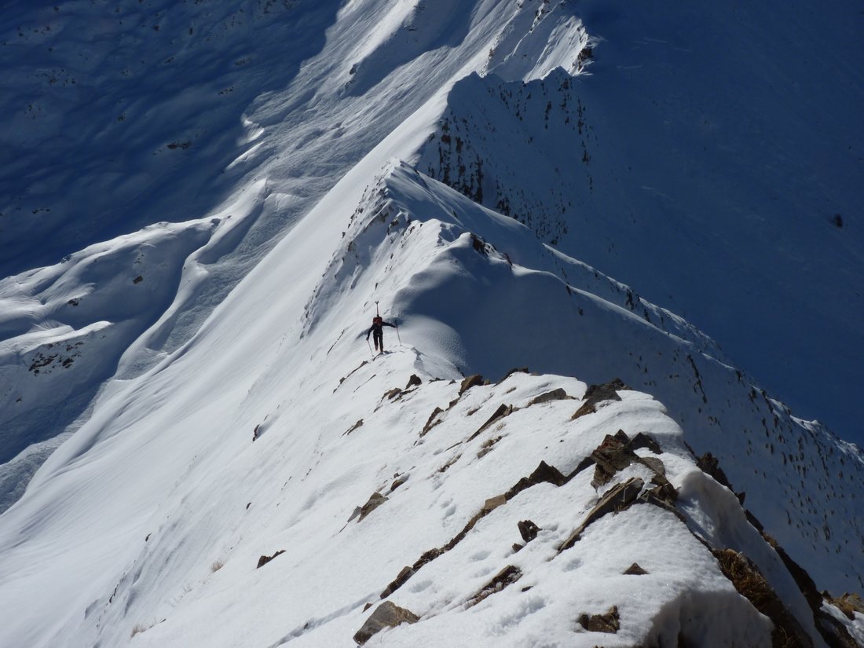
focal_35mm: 29
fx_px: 724
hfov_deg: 61.7
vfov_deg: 48.2
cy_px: 324
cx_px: 432
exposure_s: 1/500
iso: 80
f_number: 8
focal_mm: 5.1
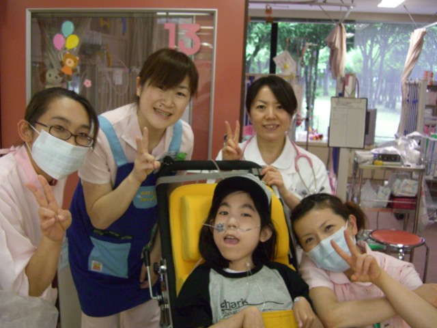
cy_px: 164
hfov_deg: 49.0
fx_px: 480
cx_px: 218
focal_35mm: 38
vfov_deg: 37.7
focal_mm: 7.9
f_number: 2.8
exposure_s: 1/100
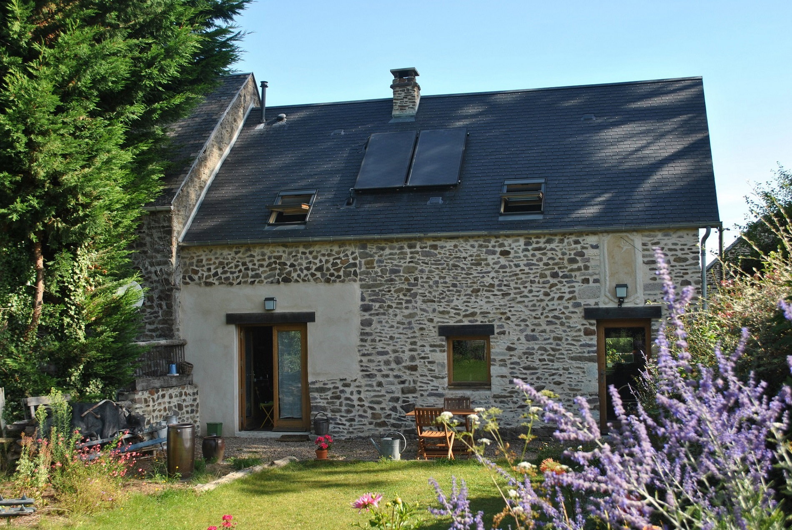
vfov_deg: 30.9
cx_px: 396
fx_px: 958
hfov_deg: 44.9
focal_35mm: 44
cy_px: 265
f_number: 6.3
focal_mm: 29
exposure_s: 1/160
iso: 100
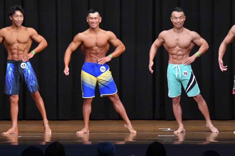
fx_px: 1416
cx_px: 118
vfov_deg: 6.3
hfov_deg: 9.5
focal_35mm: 217
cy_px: 78
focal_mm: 145
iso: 8000
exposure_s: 1/400
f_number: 5.6
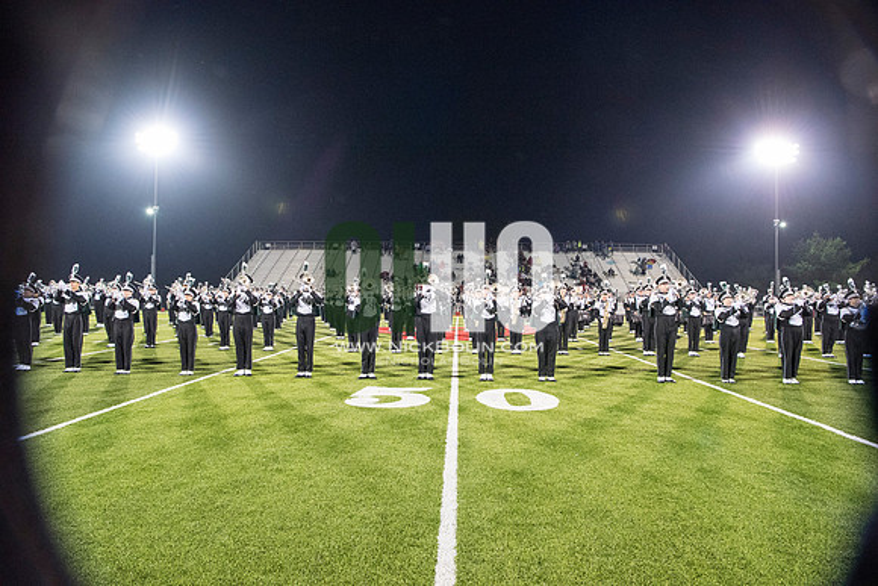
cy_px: 293
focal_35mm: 24
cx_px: 439
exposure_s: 1/200
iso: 5000
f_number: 5.6
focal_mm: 24
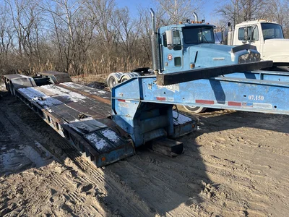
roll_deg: +4.3
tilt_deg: -11.3
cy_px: 108
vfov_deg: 53.1
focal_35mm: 26
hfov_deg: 67.3
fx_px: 217
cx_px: 144
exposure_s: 1/1992
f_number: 1.6
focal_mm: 5.1
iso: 50
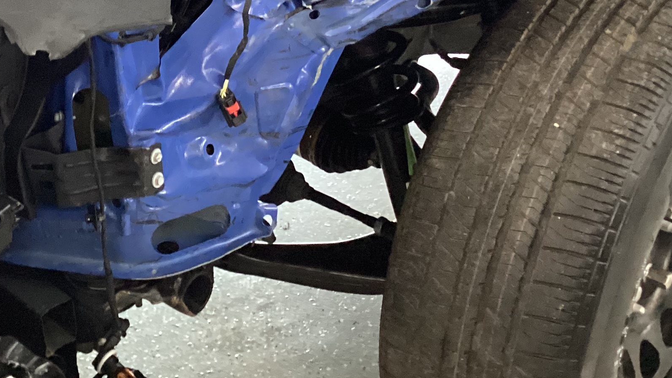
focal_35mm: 69
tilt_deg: -26.7
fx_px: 1230
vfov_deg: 16.9
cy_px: -44
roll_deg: +1.9
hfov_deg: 29.5
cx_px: 88
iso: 500
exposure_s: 1/30
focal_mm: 3.3
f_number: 2.4
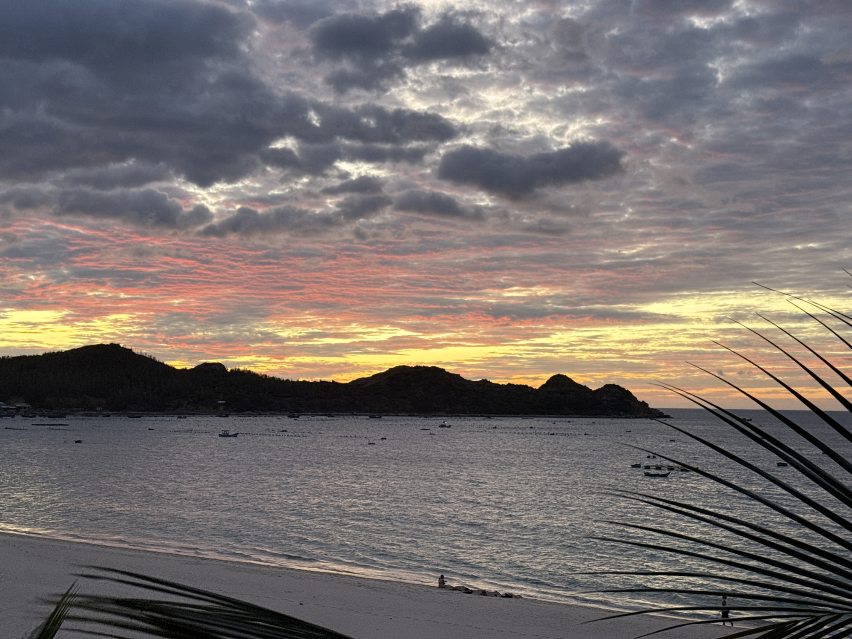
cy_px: 320
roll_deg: -0.6
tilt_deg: +4.2
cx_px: 426
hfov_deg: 39.7
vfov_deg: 30.3
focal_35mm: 48
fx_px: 1181
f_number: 1.78
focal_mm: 6.76
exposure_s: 1/68
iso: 100
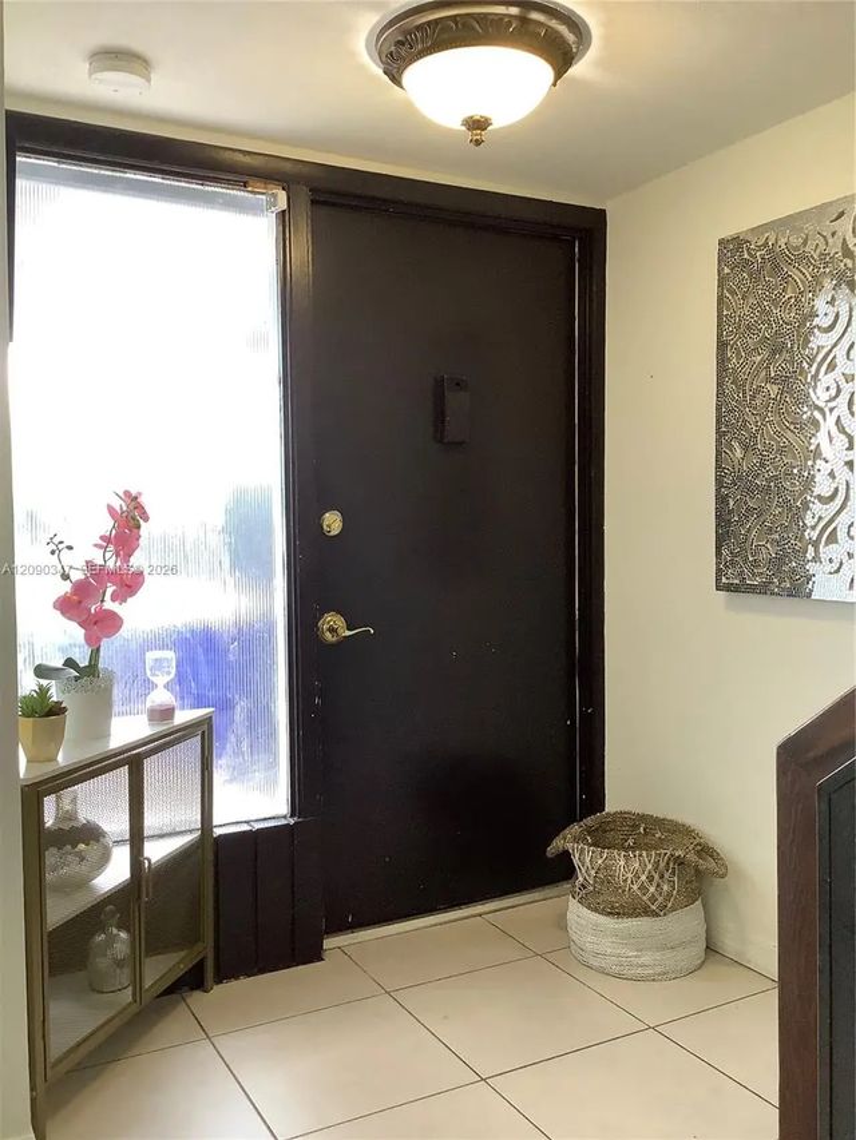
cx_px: 428
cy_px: 570
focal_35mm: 31
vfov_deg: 58.3
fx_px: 1022
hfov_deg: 45.5
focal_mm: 3.3
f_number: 2.4
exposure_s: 1/60
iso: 100
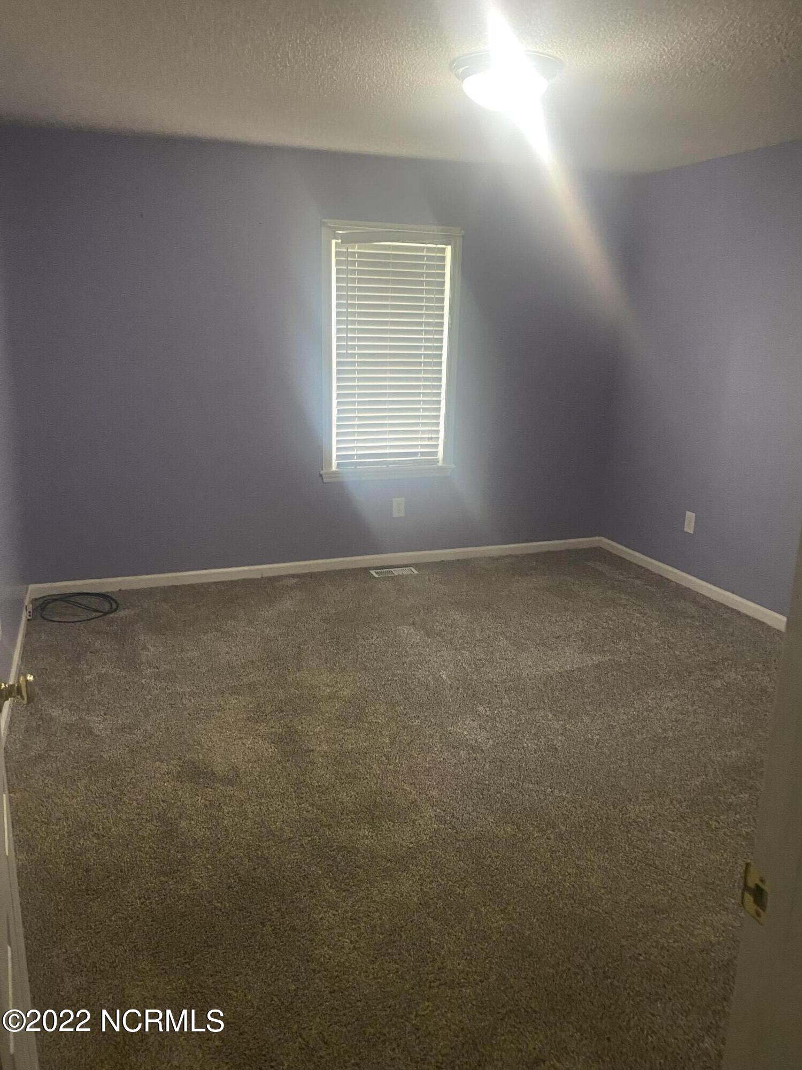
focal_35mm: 26
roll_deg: -1.6
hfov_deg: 53.1
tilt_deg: -12.8
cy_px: 535
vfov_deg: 67.3
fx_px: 803
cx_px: 401
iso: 250
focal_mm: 4.25
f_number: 1.8
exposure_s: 1/60
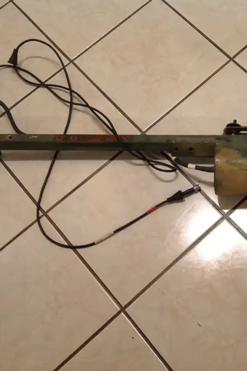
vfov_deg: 40.3
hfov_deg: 26.8
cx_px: 209
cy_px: 185
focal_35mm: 49
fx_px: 504
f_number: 2.4
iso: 200
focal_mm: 4.28
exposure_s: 1/15
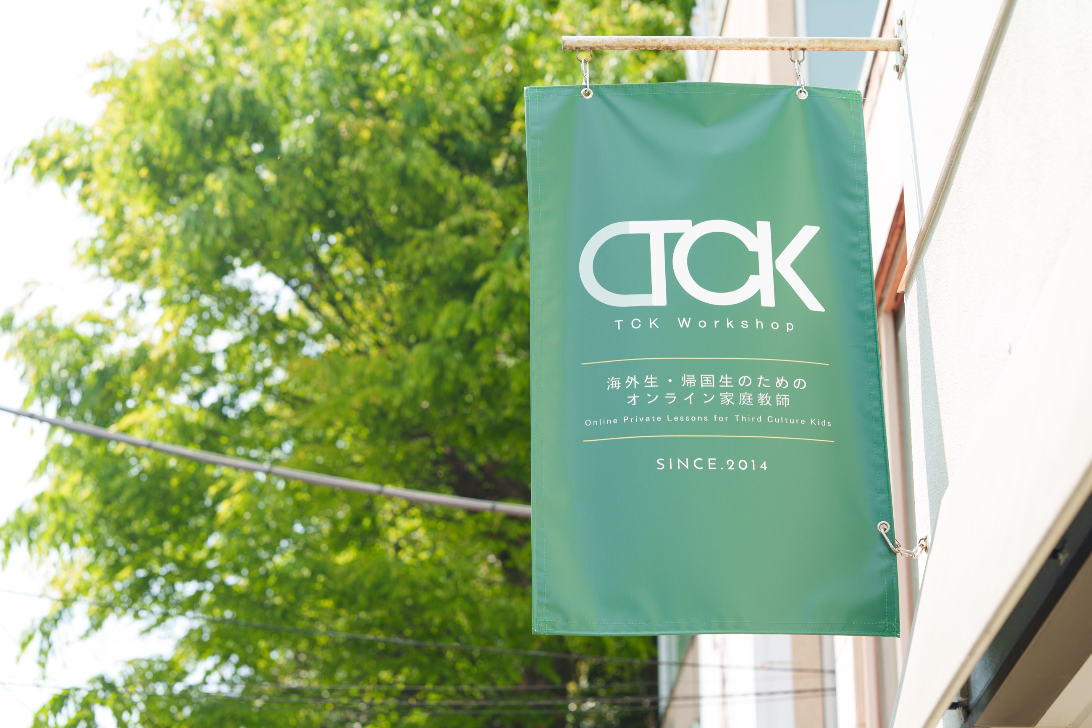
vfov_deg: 16.1
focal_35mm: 85
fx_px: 2578
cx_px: 546
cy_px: 364
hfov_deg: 23.9
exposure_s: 1/400
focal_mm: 85
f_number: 3.5
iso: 160
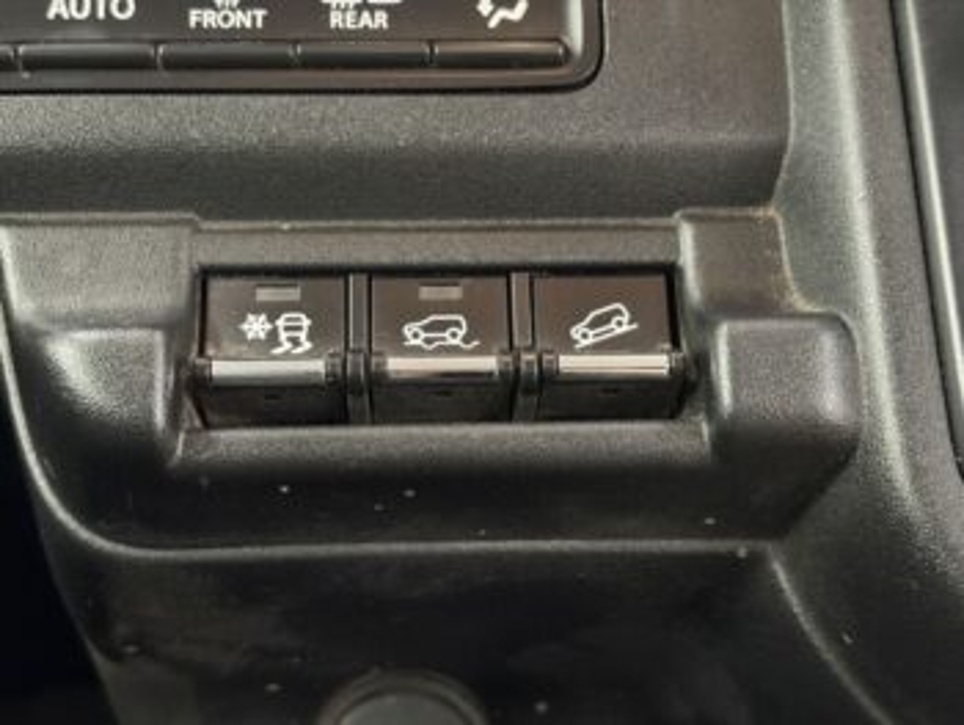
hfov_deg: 36.8
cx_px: 482
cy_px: 362
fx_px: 1449
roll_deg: +0.7
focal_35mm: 52
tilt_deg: -20.8
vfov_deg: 28.1
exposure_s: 1/20
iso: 500
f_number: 1.6
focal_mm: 5.96
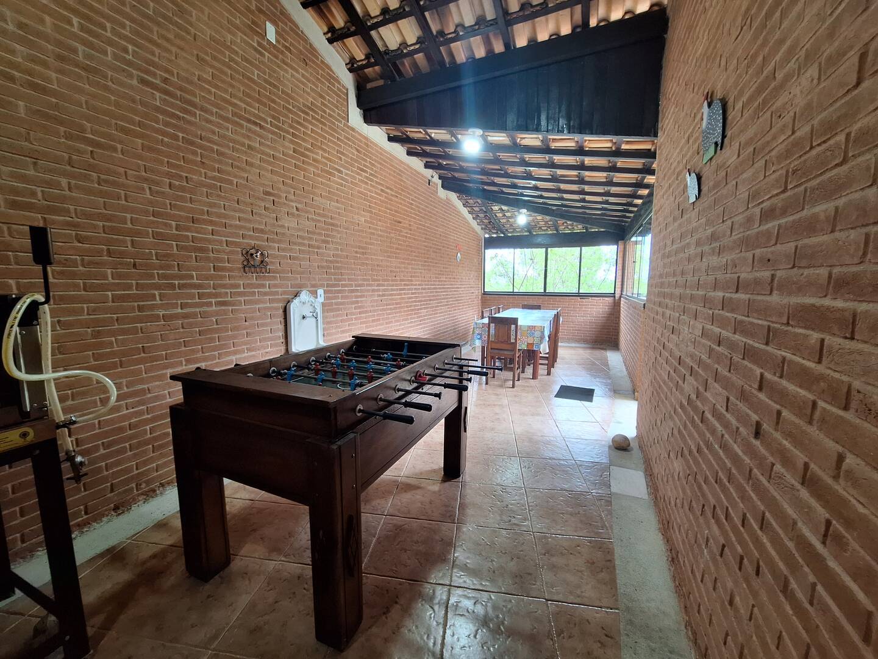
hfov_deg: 106.2
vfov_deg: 89.9
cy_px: 330
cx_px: 439
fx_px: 330
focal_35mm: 13
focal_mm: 1.74
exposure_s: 1/40
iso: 64
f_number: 2.2
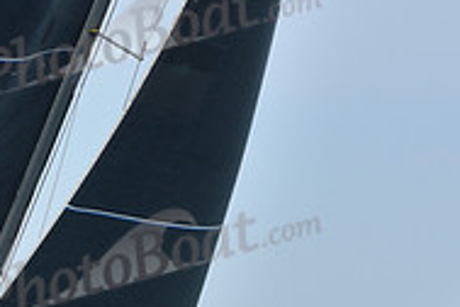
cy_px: 420
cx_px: -146
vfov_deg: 5.4
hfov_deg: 8.1
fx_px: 3220
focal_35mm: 252
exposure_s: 1/800
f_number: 10
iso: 250
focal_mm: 82
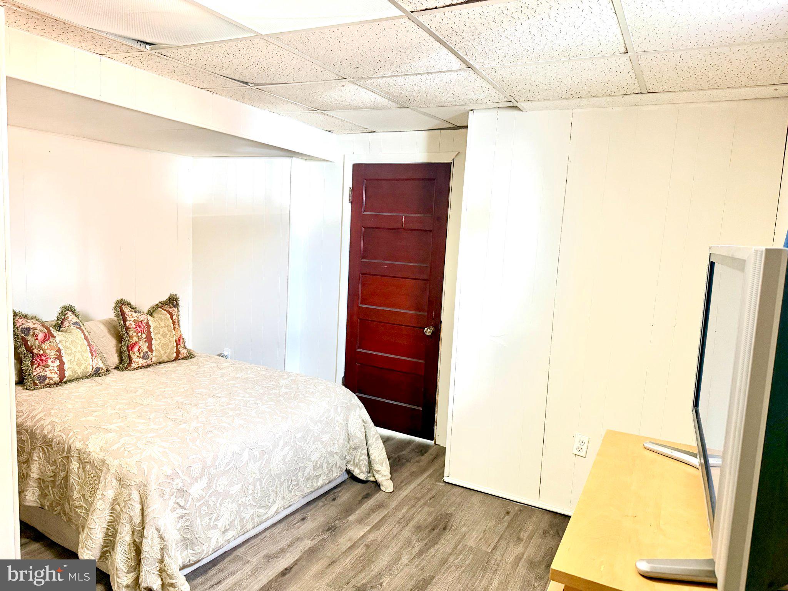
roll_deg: -3.0
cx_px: 394
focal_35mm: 24
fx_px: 546
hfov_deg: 71.6
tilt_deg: -7.9
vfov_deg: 56.8
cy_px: 296
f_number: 1.78
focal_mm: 6.76
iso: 500
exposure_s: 1/60
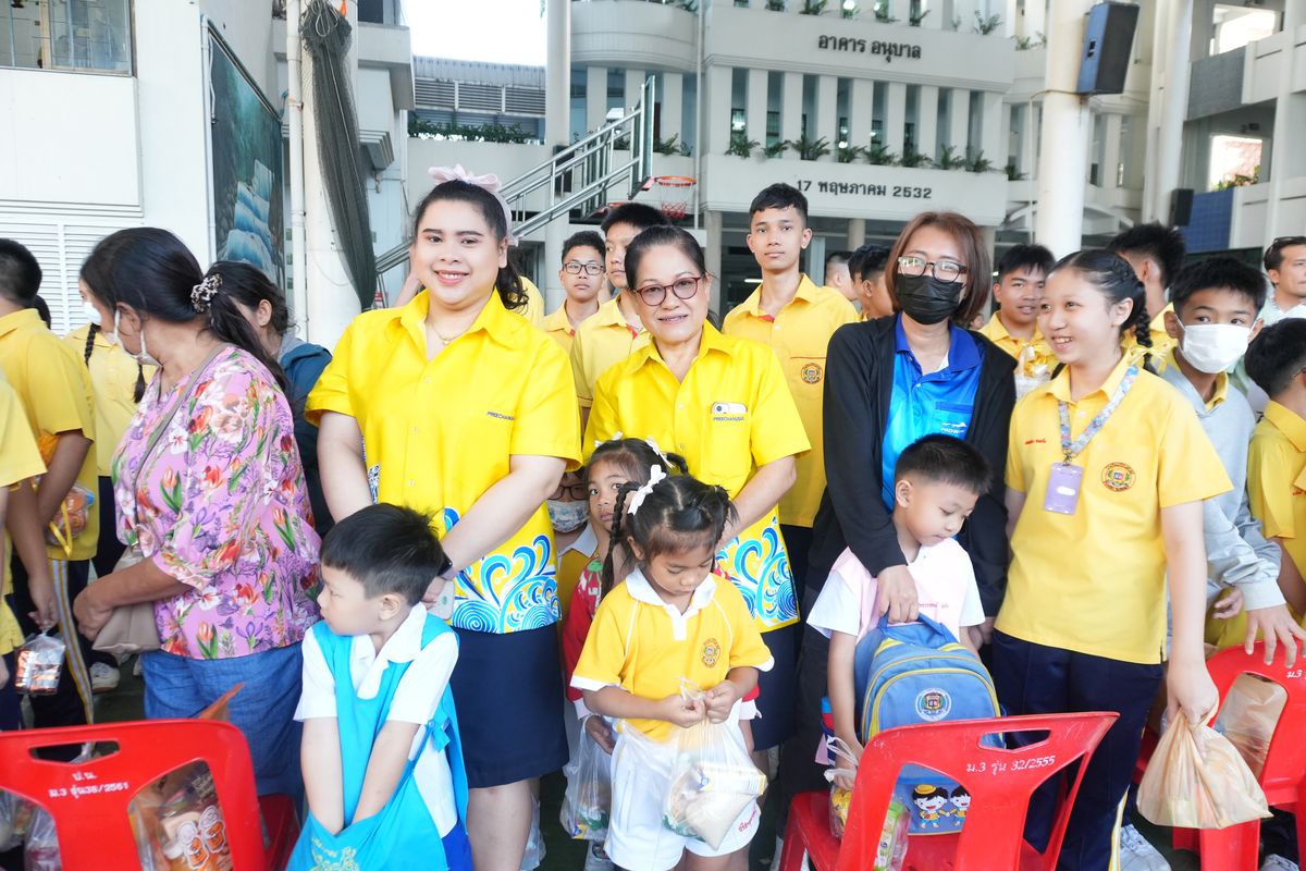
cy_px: 436
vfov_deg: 53.1
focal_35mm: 24
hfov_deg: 73.7
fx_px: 871
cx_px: 653
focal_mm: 16
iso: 1000
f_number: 4
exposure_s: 1/200
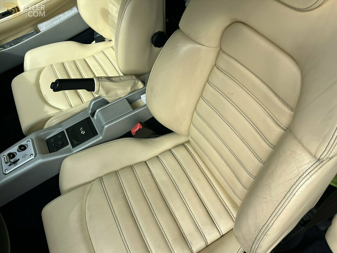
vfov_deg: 53.1
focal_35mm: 26
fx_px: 253
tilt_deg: -50.0
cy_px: 126
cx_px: 168
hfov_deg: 67.3
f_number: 1.6
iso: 50
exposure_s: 1/1355
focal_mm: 5.1
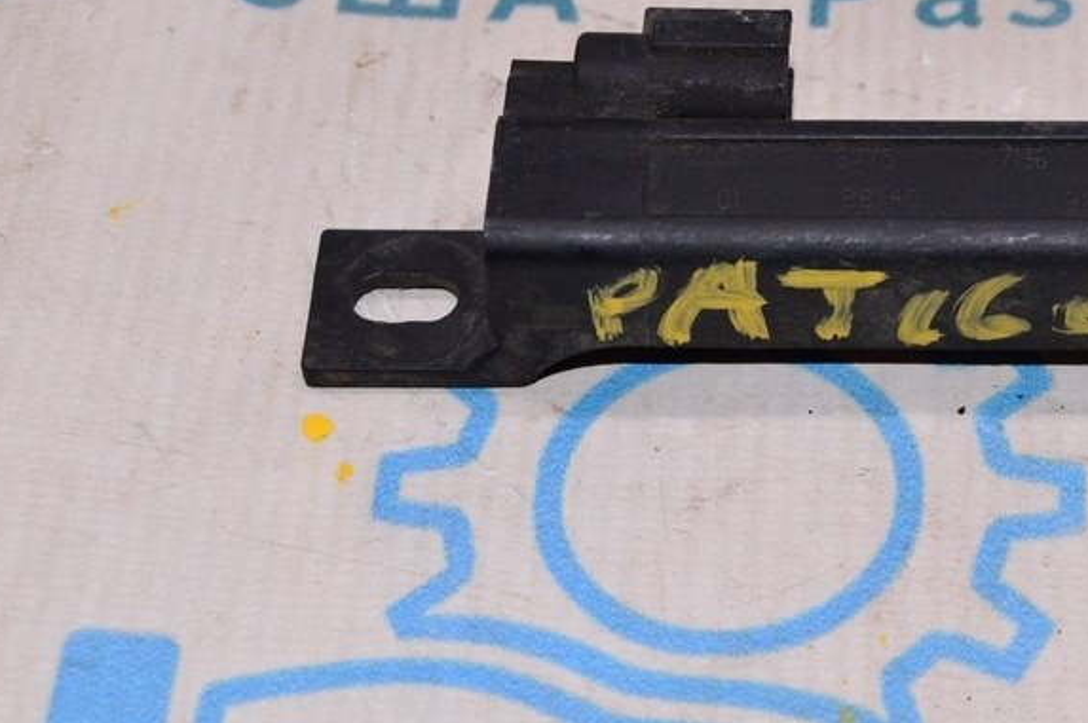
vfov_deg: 14.5
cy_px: 367
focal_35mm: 94
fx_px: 2835
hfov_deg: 21.4
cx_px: 885
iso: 1600
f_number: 8
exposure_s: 1/200
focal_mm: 35
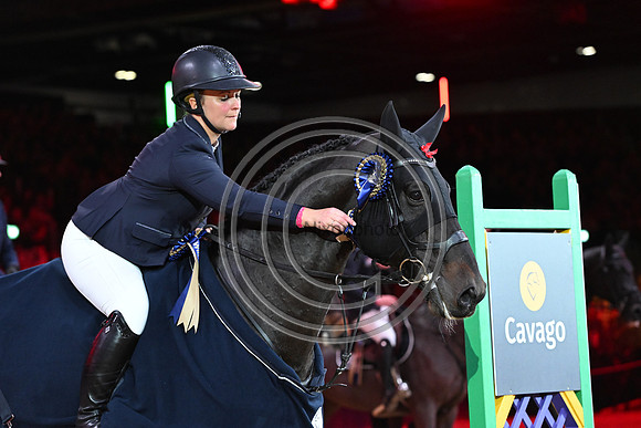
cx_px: 320
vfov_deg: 8.9
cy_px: 214
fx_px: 2760
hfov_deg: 13.2
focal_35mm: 155
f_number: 5.6
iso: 6400
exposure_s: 1/500
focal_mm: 155
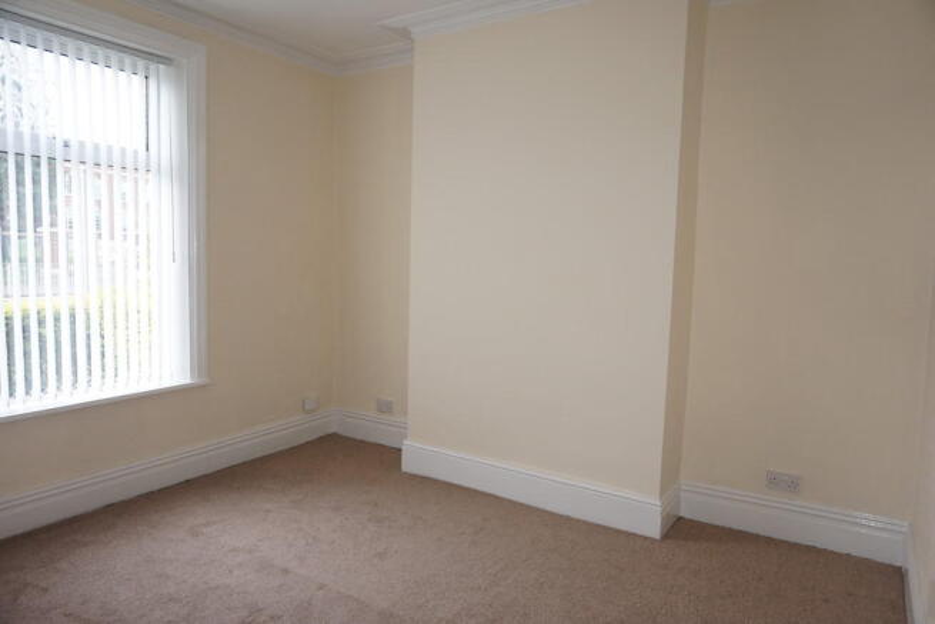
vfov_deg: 53.2
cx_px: 468
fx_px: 623
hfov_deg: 73.7
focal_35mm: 24
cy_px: 312
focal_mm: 16
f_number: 4
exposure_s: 1/60
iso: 200
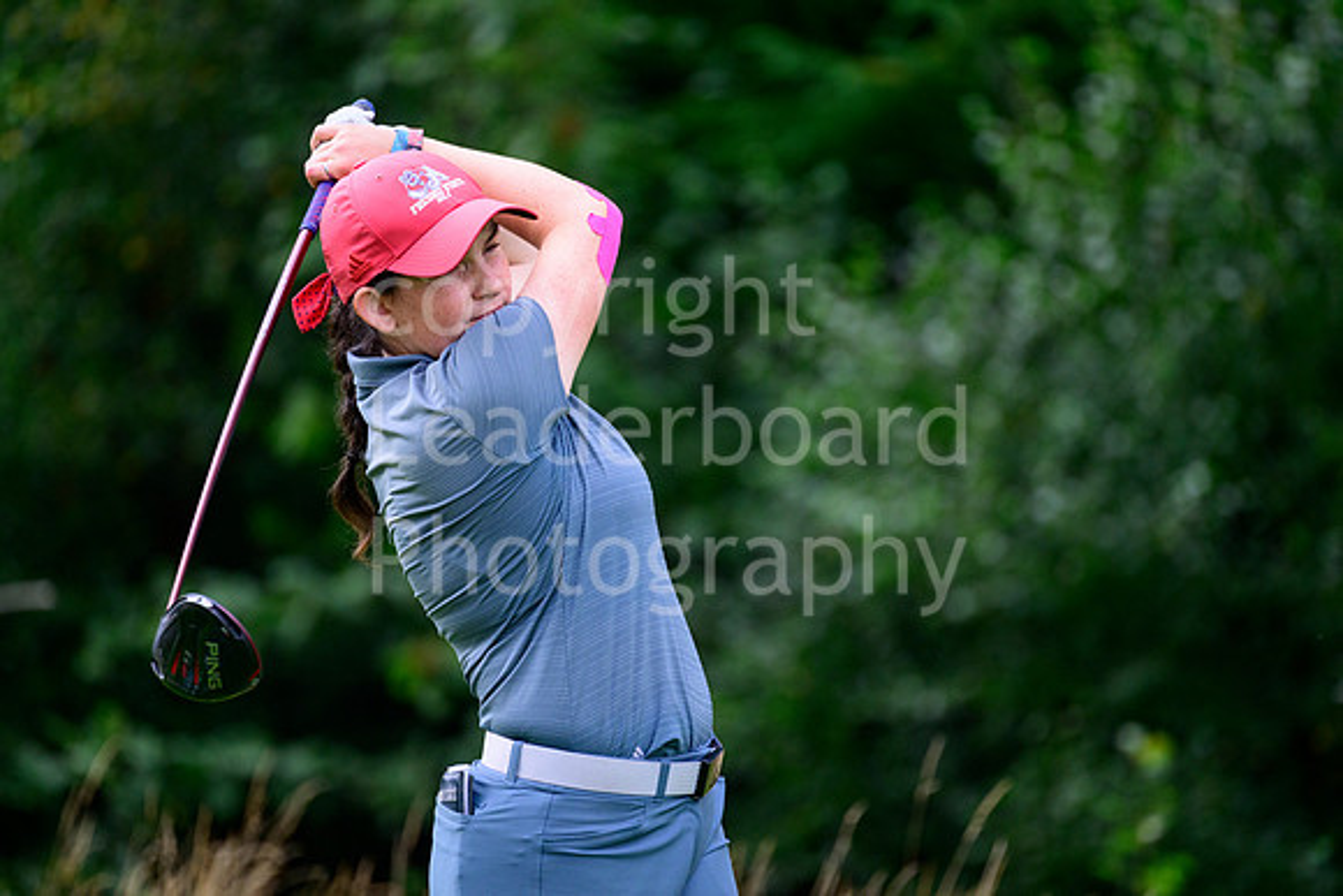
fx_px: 14925
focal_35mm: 400
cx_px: 672
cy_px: 448
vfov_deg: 3.4
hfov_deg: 5.2
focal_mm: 400
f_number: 5.6
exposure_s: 1/1250
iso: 1600
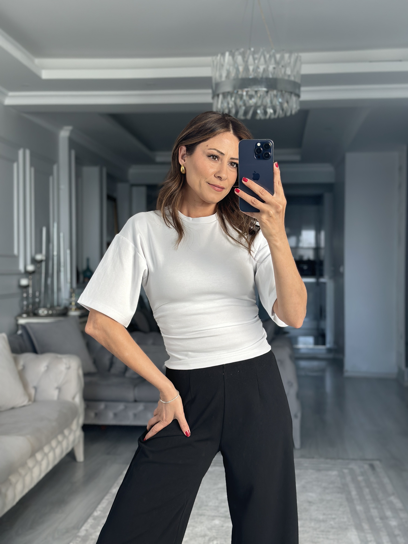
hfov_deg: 30.3
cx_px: 204
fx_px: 754
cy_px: 272
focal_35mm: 48
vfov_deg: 39.7
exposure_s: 1/141
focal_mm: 6.86
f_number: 1.78
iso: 80
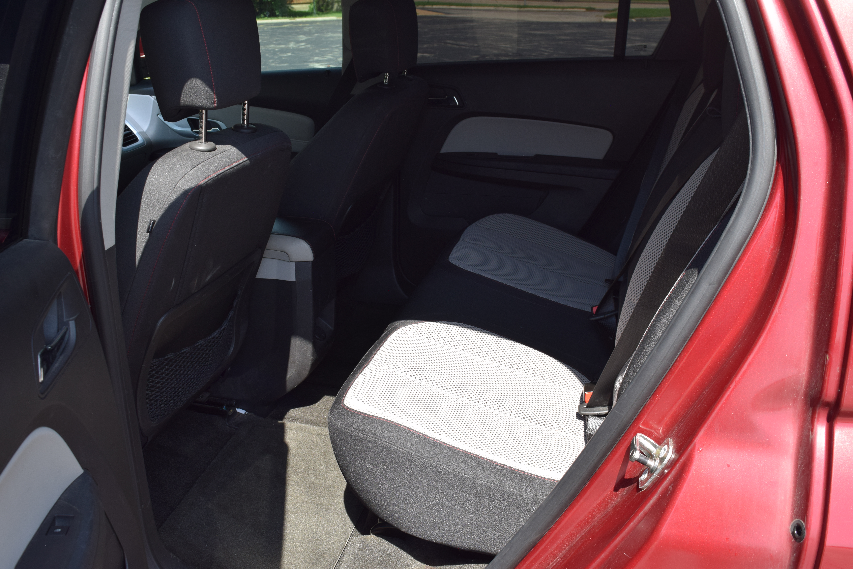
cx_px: 426
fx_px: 782
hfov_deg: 57.2
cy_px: 284
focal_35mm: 33
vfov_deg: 40.0
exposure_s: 1/250
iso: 280
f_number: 8
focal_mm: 22
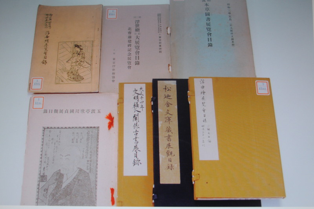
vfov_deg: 26.4
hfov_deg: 38.9
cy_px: 104
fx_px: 444
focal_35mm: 51
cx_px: 157
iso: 200
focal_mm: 34
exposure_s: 1/25
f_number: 4
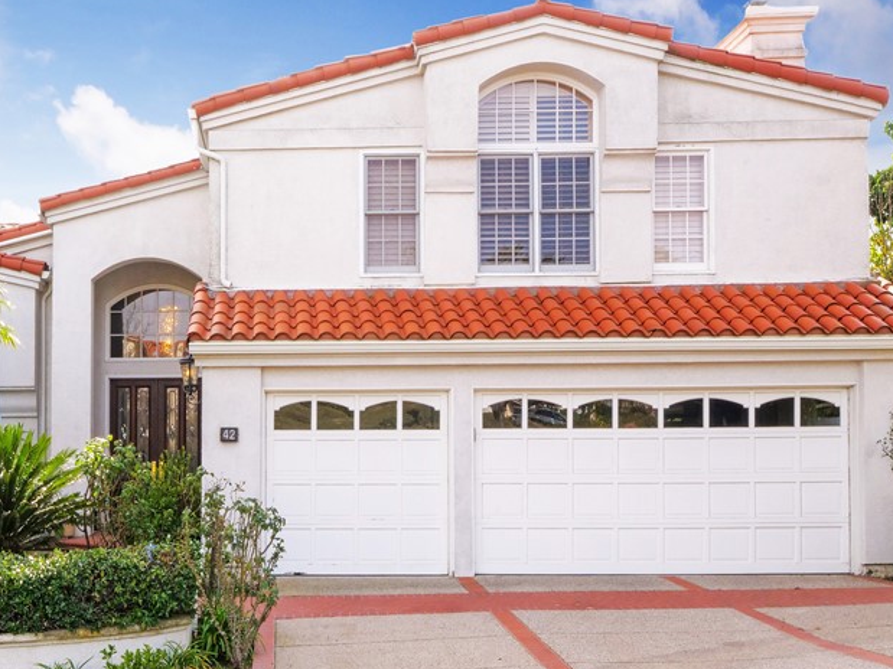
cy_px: 354
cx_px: 297
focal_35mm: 43
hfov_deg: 43.2
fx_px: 1109
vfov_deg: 33.6
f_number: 14
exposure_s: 1/60
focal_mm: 13
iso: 200
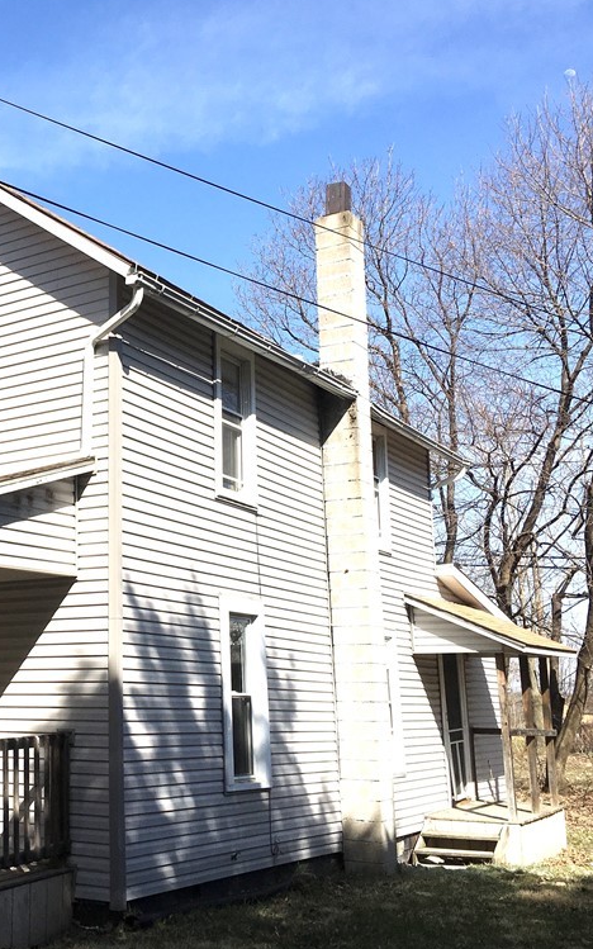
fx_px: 1086
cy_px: 468
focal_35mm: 42
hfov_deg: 29.7
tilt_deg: +13.7
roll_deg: -0.9
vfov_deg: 47.2
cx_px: 109
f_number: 2.2
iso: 25
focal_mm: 4.15
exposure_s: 1/2198
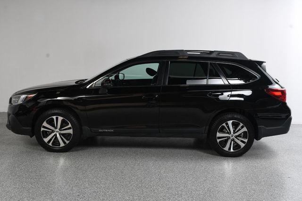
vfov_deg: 36.8
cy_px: 100
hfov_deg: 53.2
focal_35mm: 36
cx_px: 151
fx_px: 302
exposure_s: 1/160
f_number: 10
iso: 100
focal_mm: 24
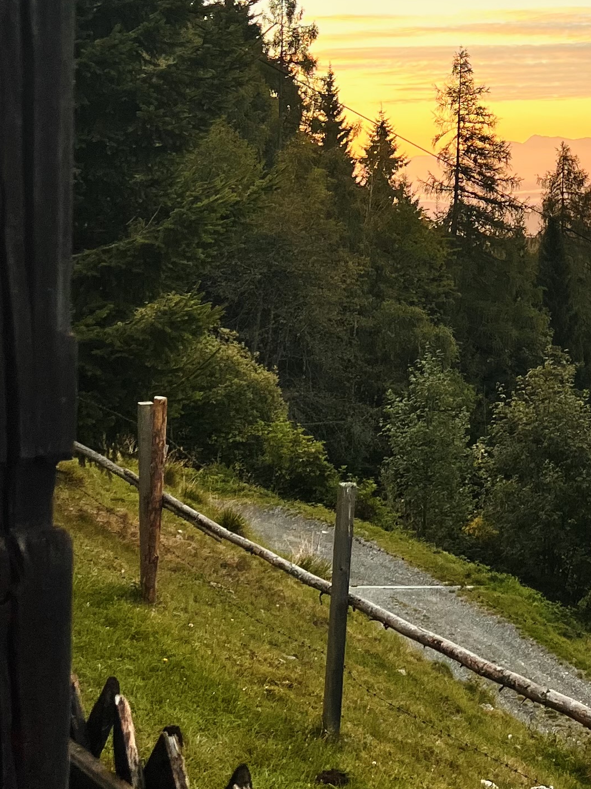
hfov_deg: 19.2
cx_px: 635
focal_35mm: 74
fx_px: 1685
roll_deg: +0.9
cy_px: -14
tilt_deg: +6.3
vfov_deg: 25.0
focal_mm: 5.7
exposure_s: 1/407
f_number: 1.5
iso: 50
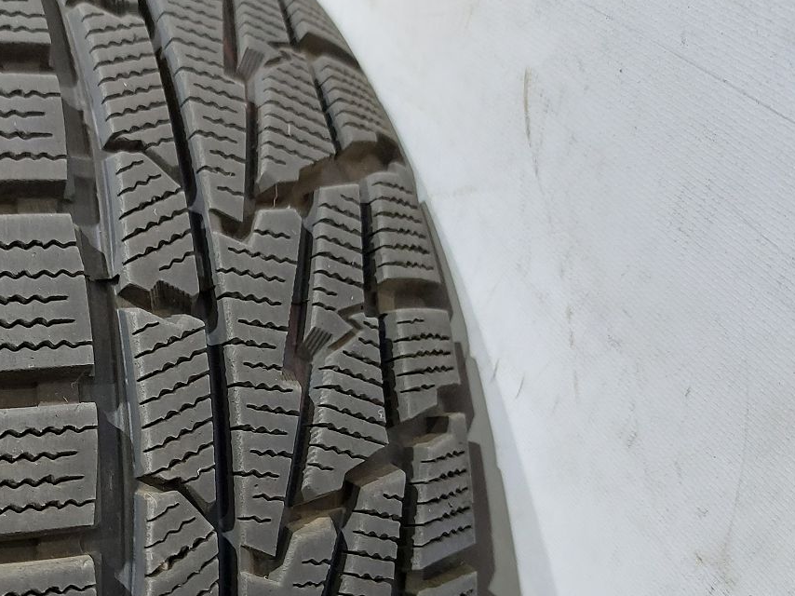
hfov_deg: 46.3
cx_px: 209
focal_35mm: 39
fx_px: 895
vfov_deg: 35.8
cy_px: 462
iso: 250
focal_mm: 5.23
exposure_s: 1/33
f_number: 1.8
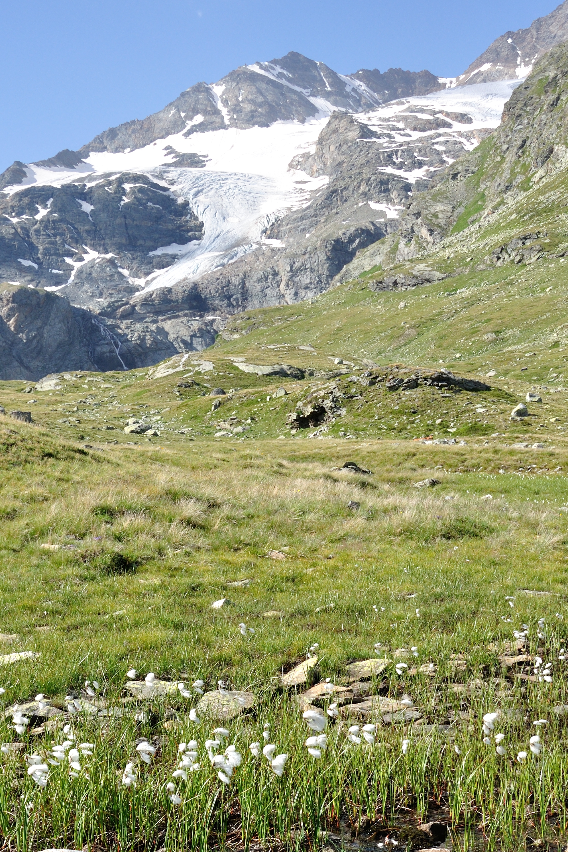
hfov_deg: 25.1
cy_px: 602
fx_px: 1271
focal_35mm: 54
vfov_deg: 36.5
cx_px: 194
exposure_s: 1/400
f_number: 8
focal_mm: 25
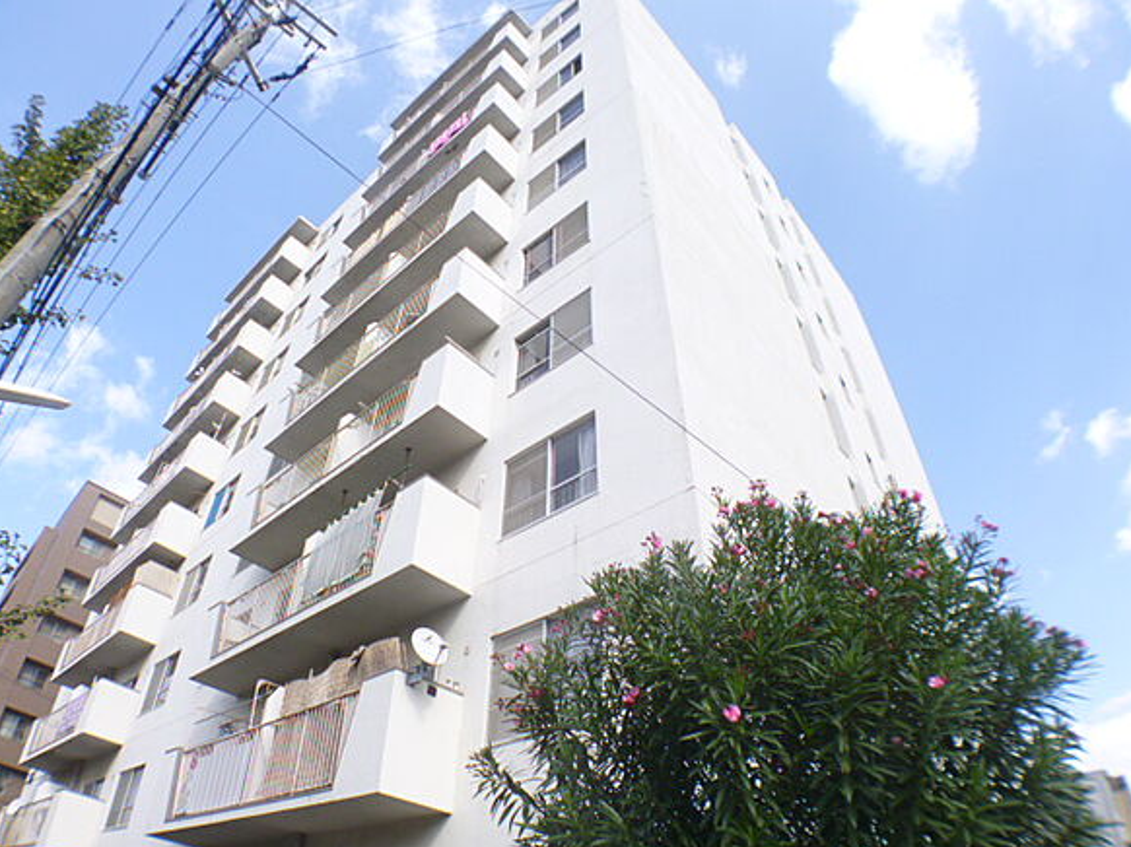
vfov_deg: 42.9
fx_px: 1078
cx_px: 569
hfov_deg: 55.4
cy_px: 435
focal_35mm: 33
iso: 100
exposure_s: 1/500
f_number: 2.9
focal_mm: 5.7
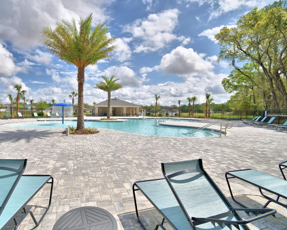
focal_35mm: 17
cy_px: 115
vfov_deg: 77.0
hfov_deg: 88.4
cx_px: 114
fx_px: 144
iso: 100
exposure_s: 1/2500
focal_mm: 10
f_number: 4.5
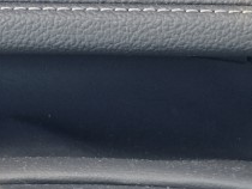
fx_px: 816
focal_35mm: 112
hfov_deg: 17.0
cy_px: -159
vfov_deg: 12.1
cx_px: -28
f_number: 1.8
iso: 50
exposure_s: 1/100
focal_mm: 6.4
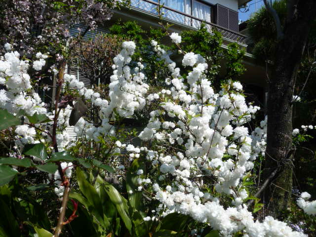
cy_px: 118
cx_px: 158
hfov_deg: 63.4
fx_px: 256
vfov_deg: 49.7
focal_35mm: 28
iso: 100
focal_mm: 4.7
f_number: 3.3
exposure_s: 1/1000
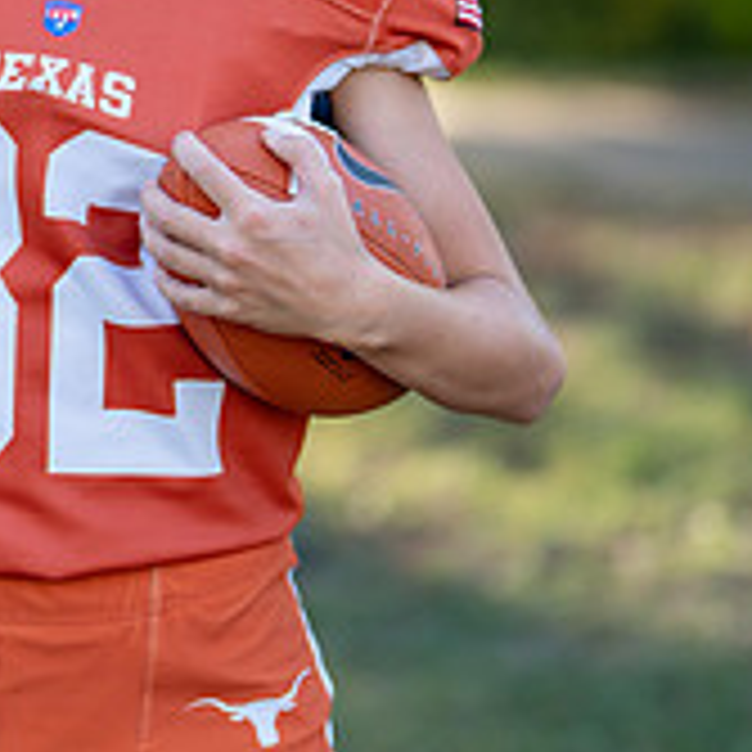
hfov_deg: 11.0
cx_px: 144
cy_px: 77
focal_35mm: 158
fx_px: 3883
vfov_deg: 11.0
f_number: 1.2
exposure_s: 1/1250
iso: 100
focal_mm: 50
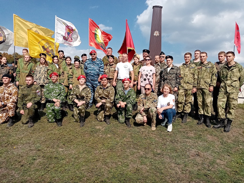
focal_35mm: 26
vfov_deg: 53.1
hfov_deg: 67.3
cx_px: 122
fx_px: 183
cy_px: 92
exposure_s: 1/1792
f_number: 1.8
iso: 110
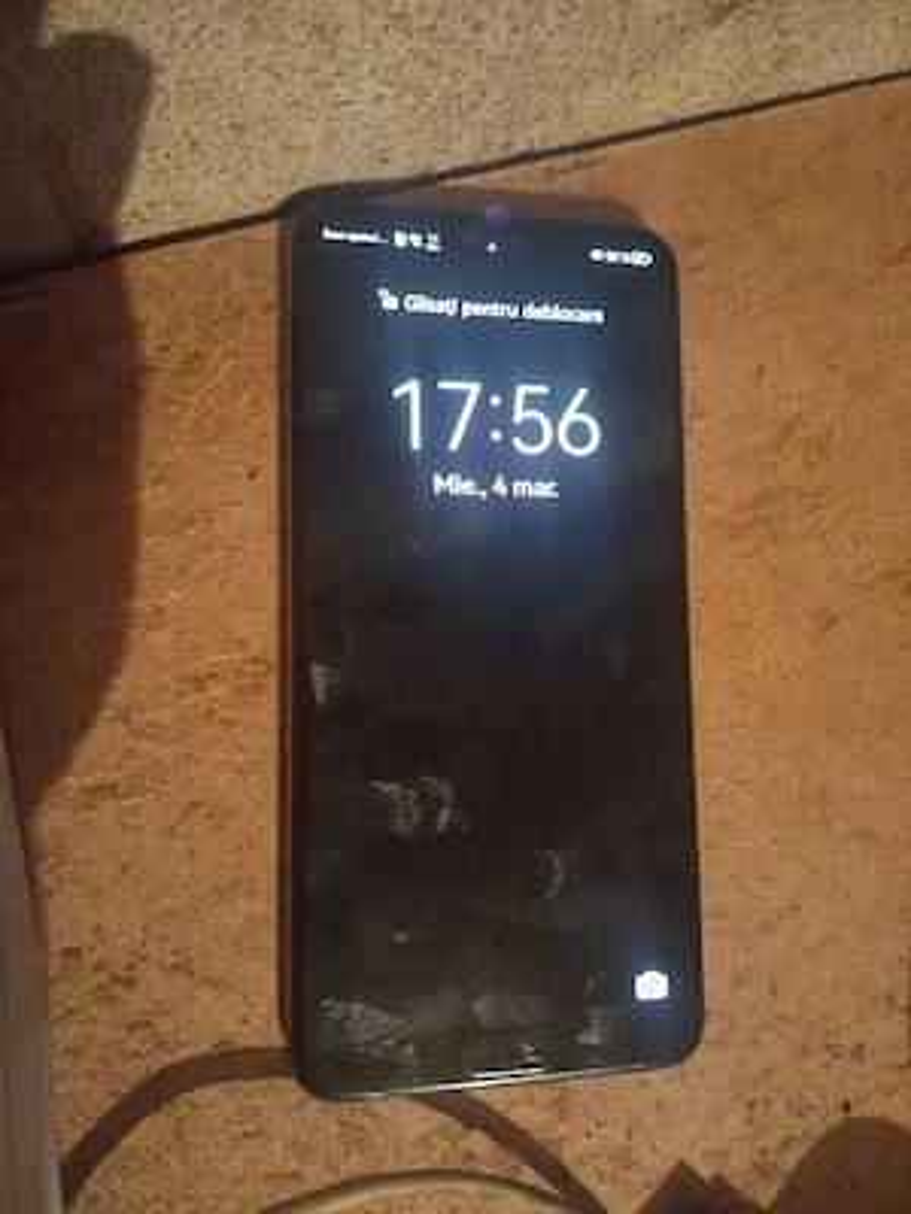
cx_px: 456
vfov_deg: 69.4
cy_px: 607
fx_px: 877
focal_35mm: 25
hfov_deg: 54.9
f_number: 1.8
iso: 2000
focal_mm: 4.65
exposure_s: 1/8.33
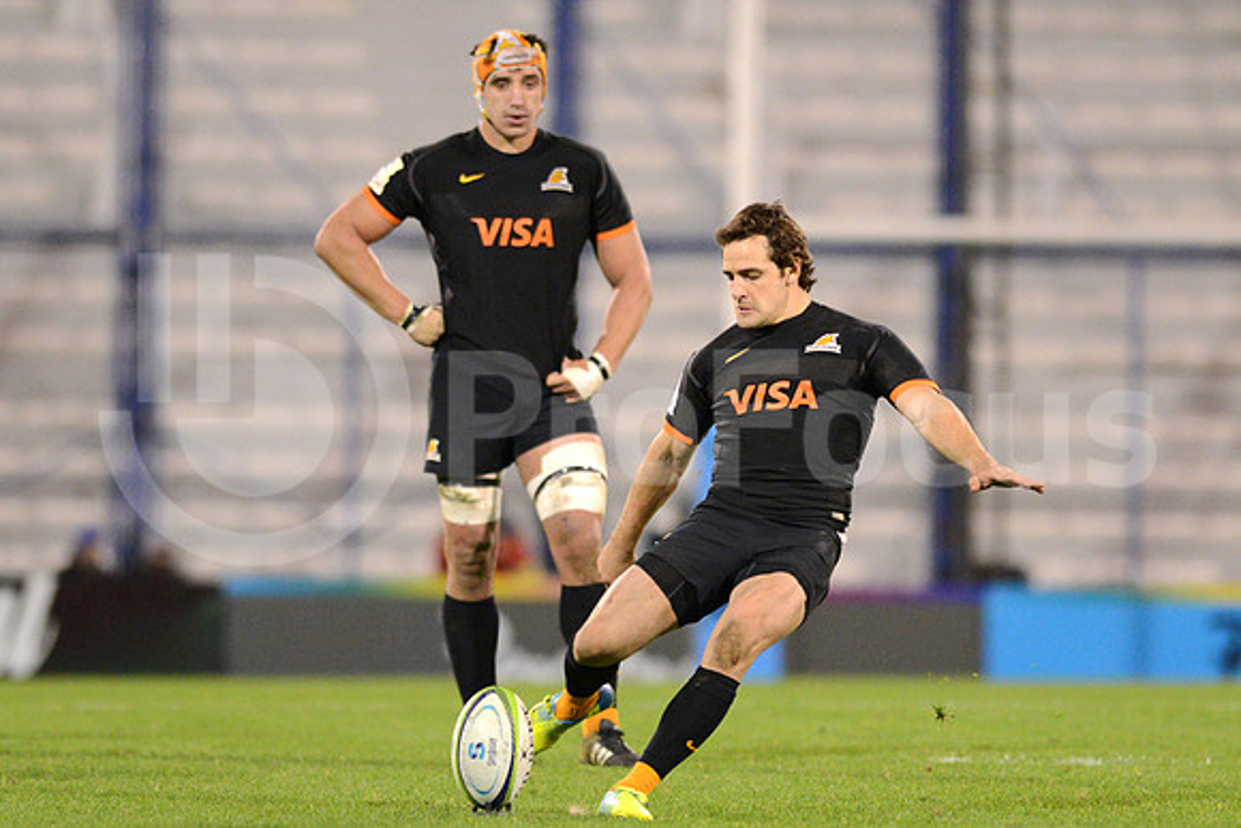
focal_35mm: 300
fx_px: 10344
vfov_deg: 4.6
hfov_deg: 6.9
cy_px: 414
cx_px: 620
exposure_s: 1/1250
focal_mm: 300
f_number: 2.8
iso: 4500
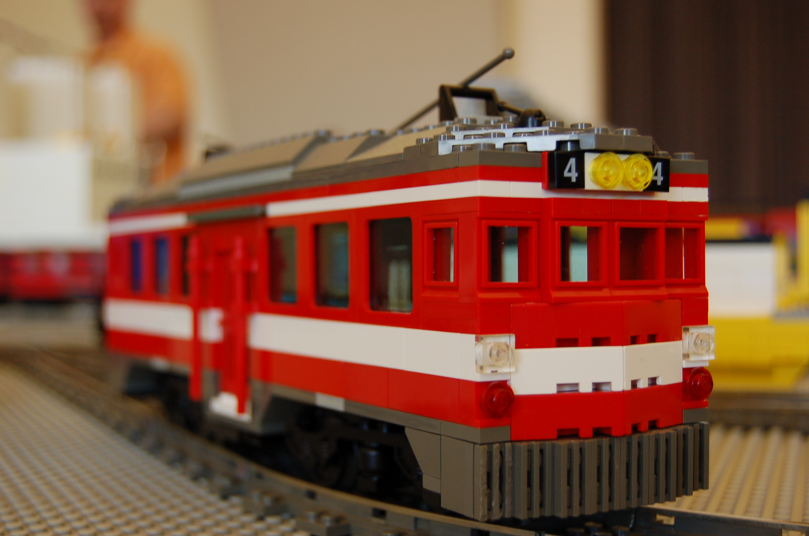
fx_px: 1279
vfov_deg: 23.7
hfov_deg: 35.1
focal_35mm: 57
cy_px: 268
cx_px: 404
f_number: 4.8
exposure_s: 1/30
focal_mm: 38
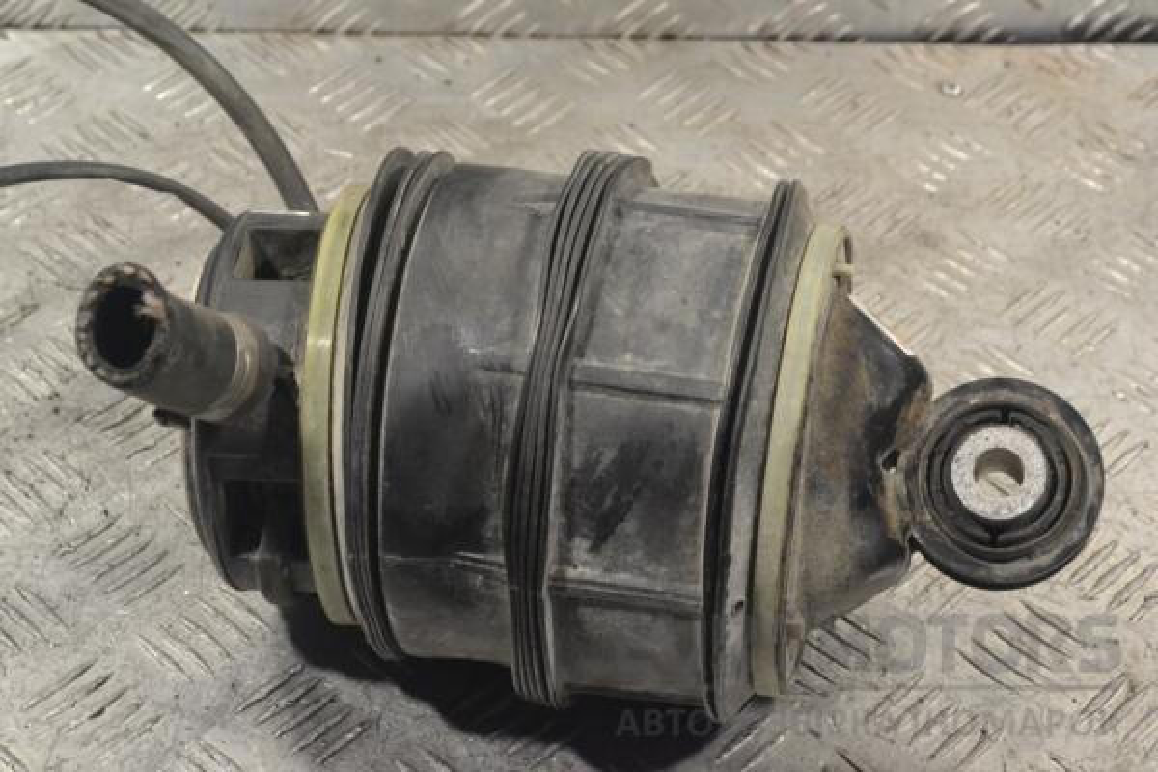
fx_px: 2654
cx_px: 579
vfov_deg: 16.6
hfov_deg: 24.6
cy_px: 386
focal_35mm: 82
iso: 3200
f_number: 8
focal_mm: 55
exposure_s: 1/250
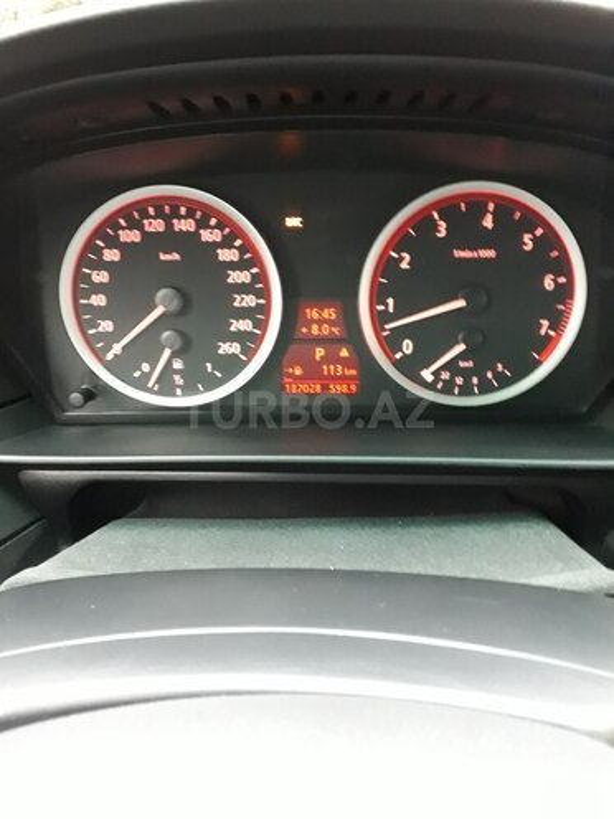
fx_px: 639
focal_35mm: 27
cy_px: 410
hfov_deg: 51.4
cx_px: 307
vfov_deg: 65.3
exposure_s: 1/17
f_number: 1.9
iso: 500
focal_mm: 3.6
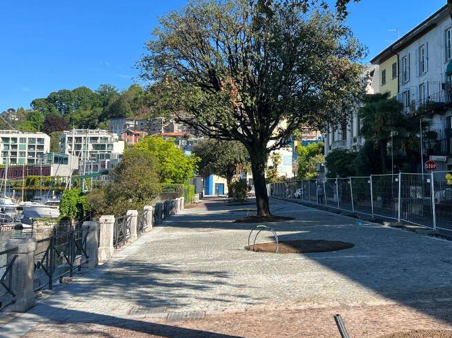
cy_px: 142
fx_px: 522
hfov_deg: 46.7
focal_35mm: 40
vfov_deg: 35.9
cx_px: 256
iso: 50
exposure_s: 1/2571
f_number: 1.5
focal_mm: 5.7
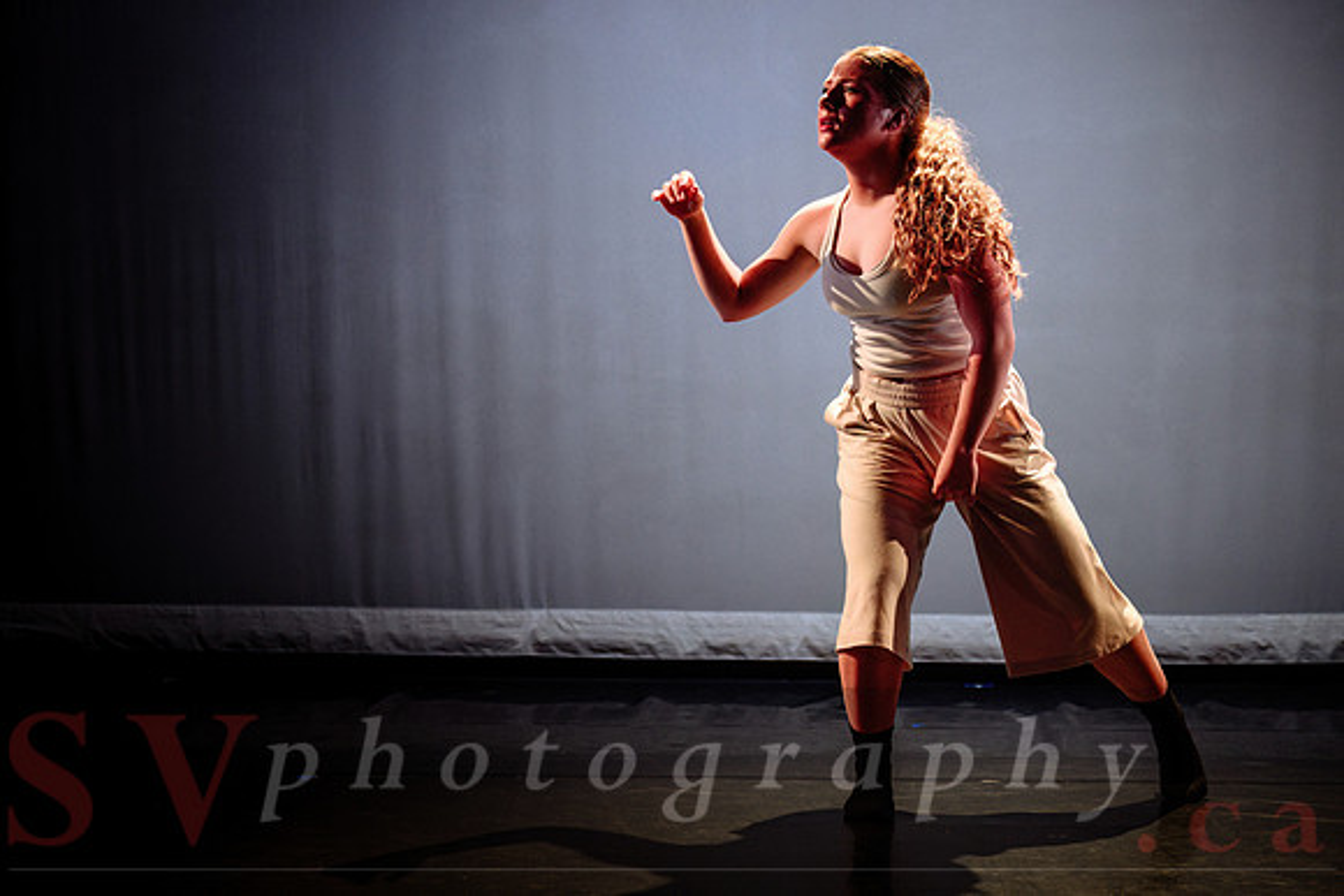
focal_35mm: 59
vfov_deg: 23.0
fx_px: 2205
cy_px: 447
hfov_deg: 33.9
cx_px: 585
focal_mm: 46
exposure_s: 1/300
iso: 640
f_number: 2.8
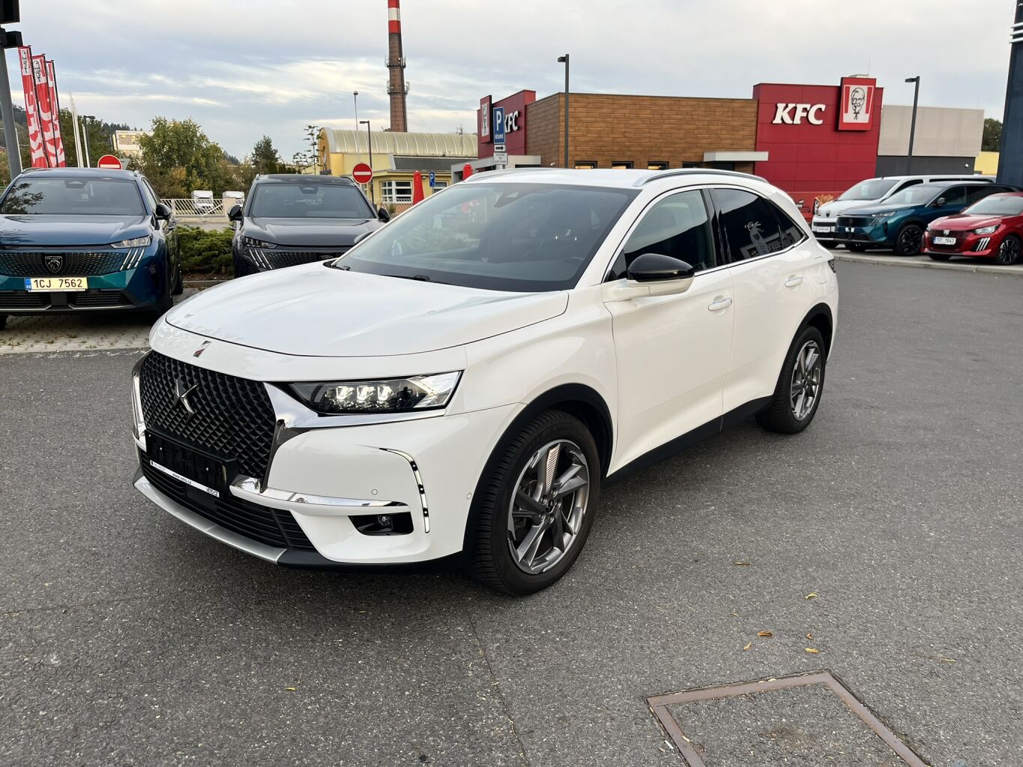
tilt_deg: -14.7
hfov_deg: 67.3
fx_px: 768
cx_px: 512
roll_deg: -0.7
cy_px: 384
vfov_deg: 53.1
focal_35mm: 26
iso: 50
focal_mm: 5.1
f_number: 1.6
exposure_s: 1/506
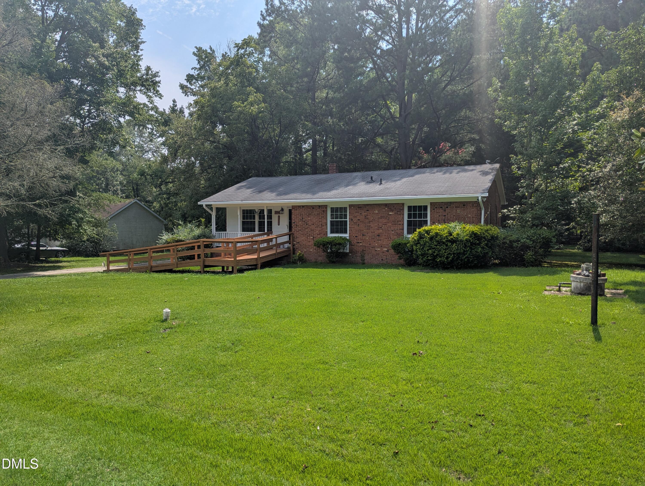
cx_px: 322
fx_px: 448
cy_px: 243
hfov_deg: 71.5
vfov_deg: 56.9
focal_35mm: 24
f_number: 1.85
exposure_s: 1/2899
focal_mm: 6.81
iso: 44
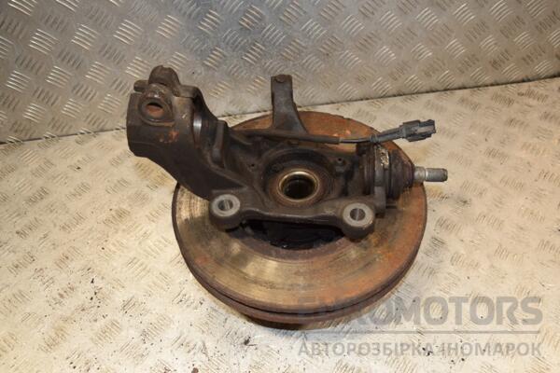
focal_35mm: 33
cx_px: 280
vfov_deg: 40.0
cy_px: 186
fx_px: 513
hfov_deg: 57.2
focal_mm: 22
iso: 800
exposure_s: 1/200
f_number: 5.6
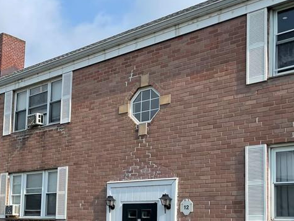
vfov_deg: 25.5
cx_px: 22
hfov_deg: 32.4
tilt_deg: +9.4
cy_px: 191
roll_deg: -2.1
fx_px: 476
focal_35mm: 56
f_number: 1.6
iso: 32
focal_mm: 4.2
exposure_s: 1/3861
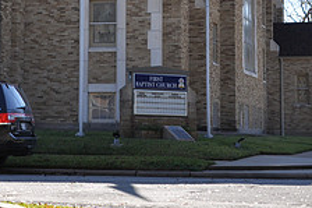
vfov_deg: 11.2
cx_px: 60
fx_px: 1042
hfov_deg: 16.9
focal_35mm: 120
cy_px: -10
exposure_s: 1/200
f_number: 7.1
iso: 200
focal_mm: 31
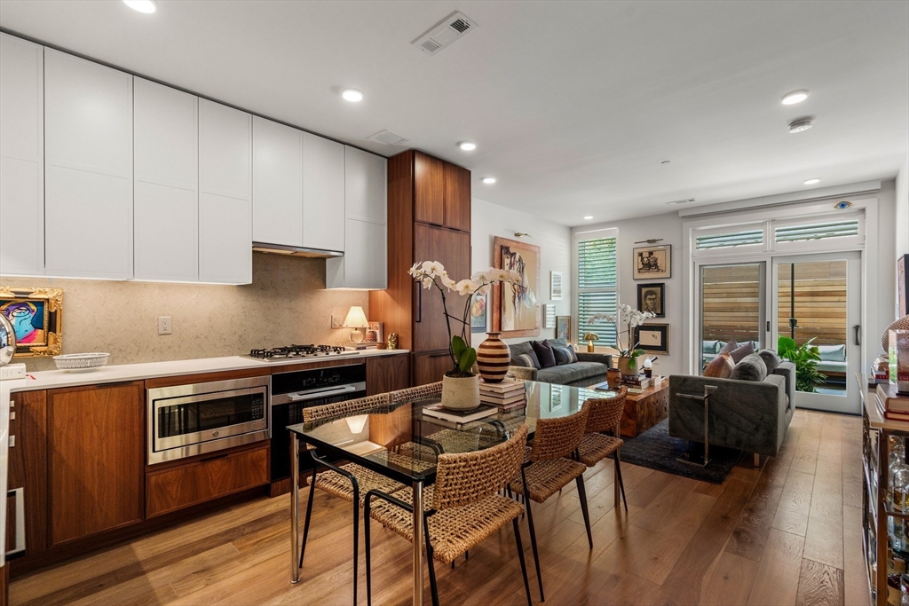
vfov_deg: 73.8
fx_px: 404
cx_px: 454
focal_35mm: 16
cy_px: 303
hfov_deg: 96.7
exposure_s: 1/15
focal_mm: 16
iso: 1000
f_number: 7.1
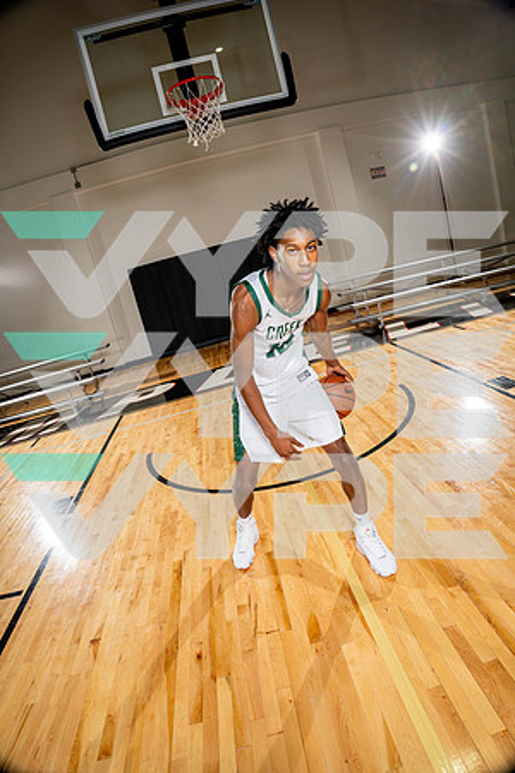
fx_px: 429
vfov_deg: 84.0
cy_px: 386
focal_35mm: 20
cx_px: 258
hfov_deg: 61.9
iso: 250
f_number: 7.1
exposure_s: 1/250
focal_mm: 20
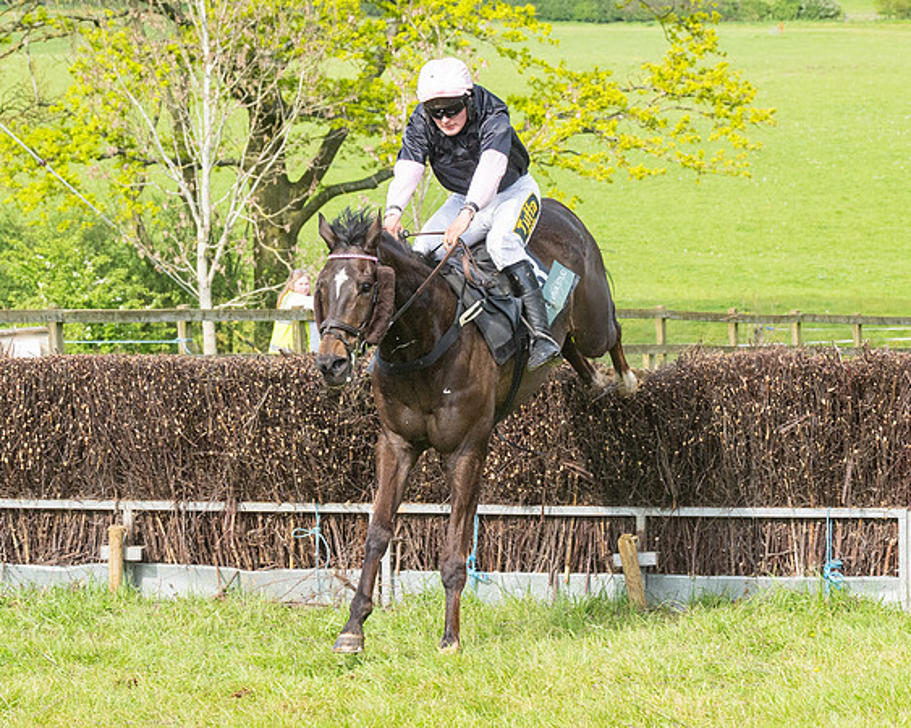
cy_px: 327
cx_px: 473
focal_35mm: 175
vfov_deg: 8.8
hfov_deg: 11.0
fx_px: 4722
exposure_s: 1/1000
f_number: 5.6
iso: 400
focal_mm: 70
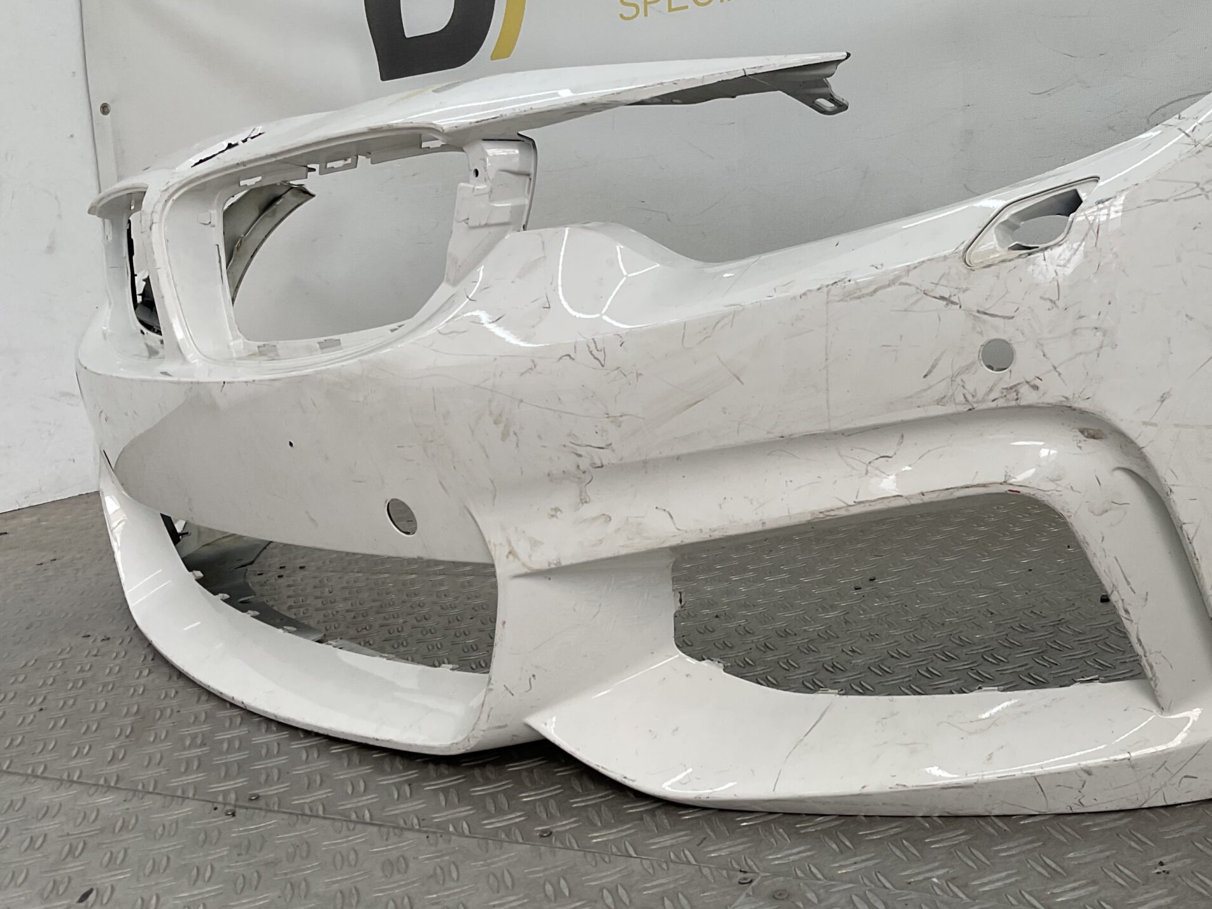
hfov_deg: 47.2
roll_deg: +4.8
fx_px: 1365
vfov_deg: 36.8
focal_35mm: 39
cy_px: 411
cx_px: 799
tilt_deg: -10.1
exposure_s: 1/266
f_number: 1.8
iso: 16
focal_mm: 3
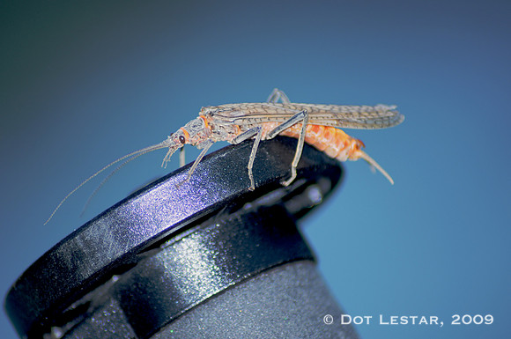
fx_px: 4040
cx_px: 256
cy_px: 170
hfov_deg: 7.2
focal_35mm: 285
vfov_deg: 4.8
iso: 200
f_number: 4.8
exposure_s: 1/200
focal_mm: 190
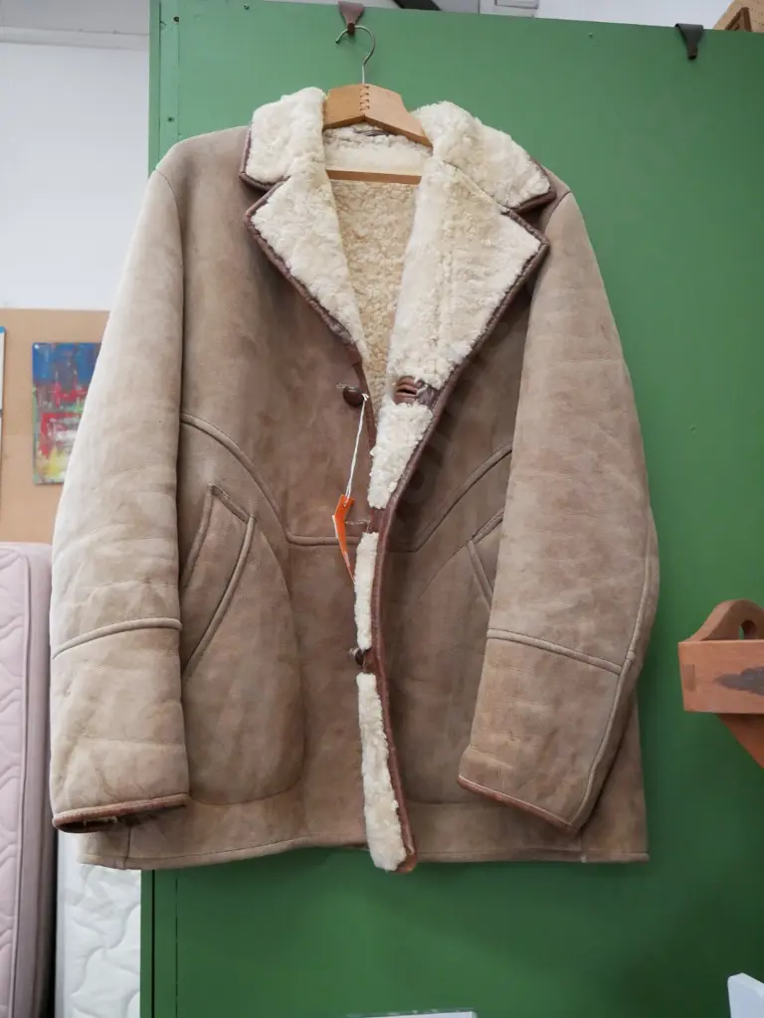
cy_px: 509
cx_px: 382
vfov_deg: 60.0
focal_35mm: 30
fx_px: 883
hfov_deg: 46.8
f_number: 4
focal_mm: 15
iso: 2500
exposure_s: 1/60
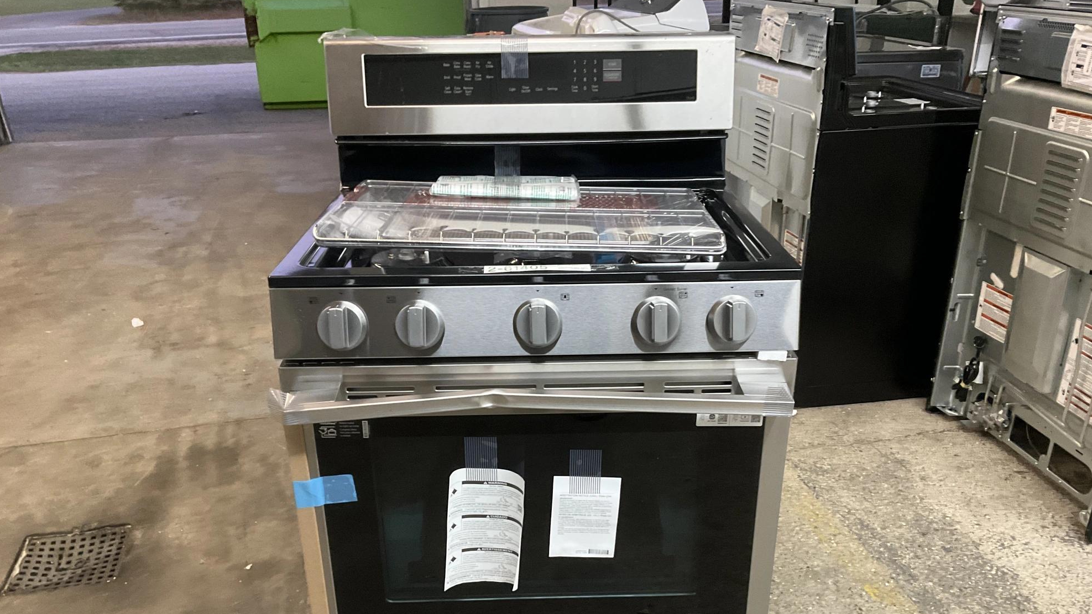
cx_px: 550
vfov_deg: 36.3
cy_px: 409
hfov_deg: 61.0
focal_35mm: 32
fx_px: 927
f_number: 1.8
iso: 250
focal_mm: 3
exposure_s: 1/40
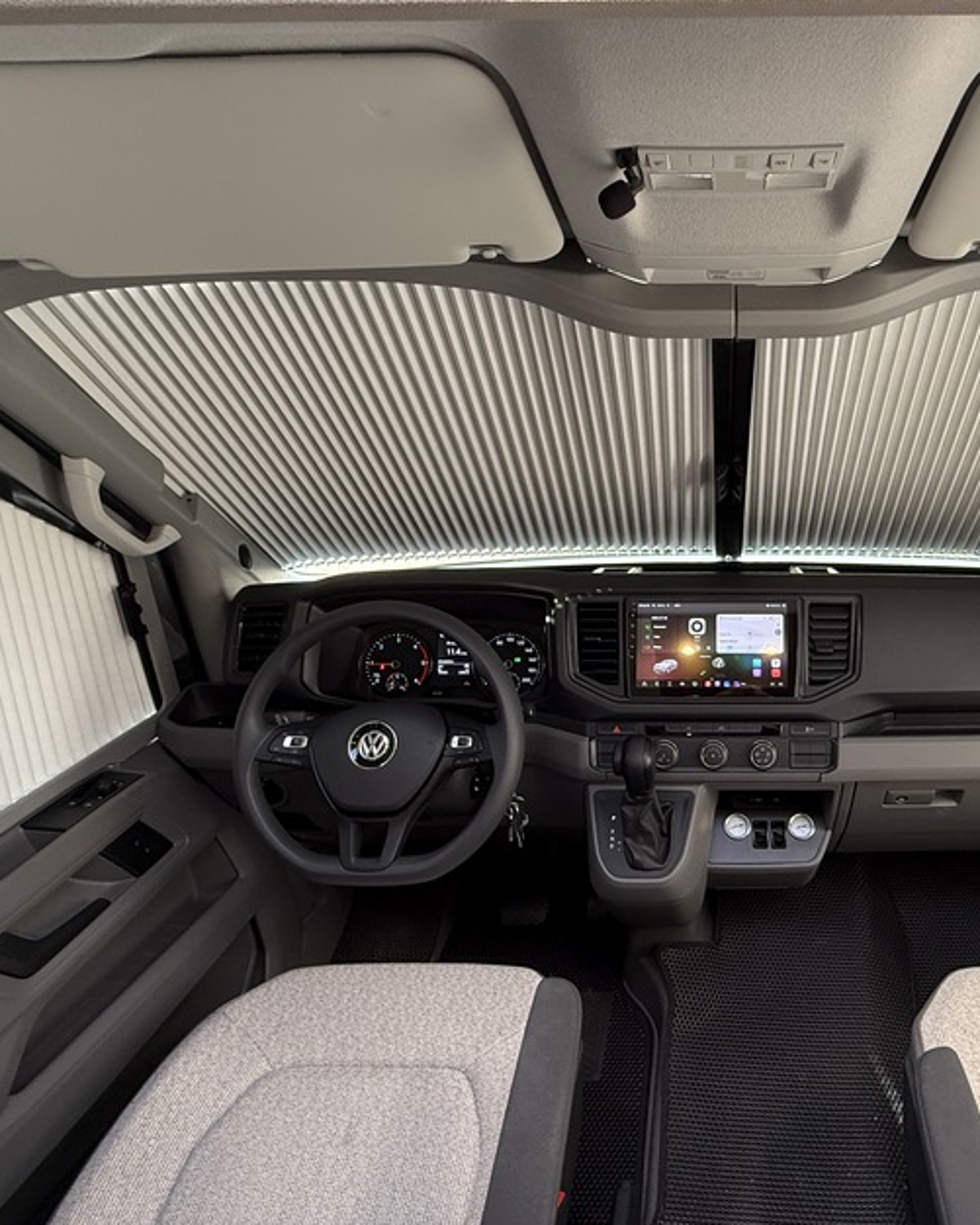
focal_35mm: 22
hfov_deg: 60.0
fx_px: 797
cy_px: 628
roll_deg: +0.1
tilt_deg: -24.8
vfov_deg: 75.0
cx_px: 724
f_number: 2.2
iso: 250
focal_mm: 2.22
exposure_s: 1/99
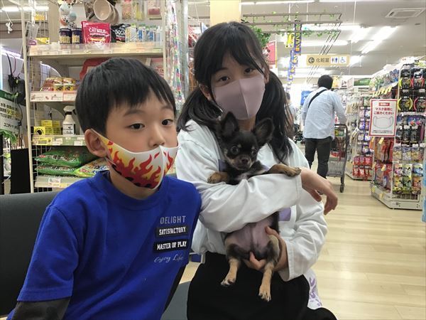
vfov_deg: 45.4
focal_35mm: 31
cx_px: 213
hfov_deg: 58.4
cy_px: 160
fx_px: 381
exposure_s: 1/33
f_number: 2.4
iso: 64
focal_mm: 3.3
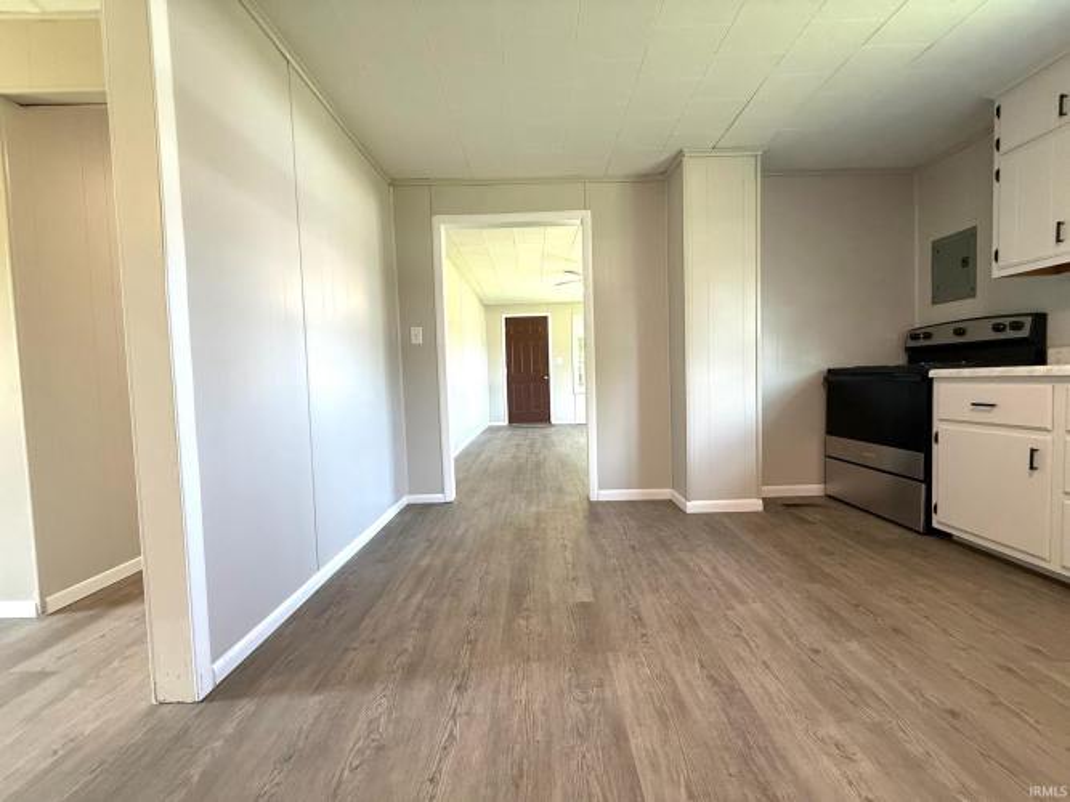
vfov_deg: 85.7
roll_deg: +1.8
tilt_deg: -3.0
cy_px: 401
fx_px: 433
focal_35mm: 14
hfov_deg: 102.1
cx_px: 535
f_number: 2.2
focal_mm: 2.22
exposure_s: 1/120
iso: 250
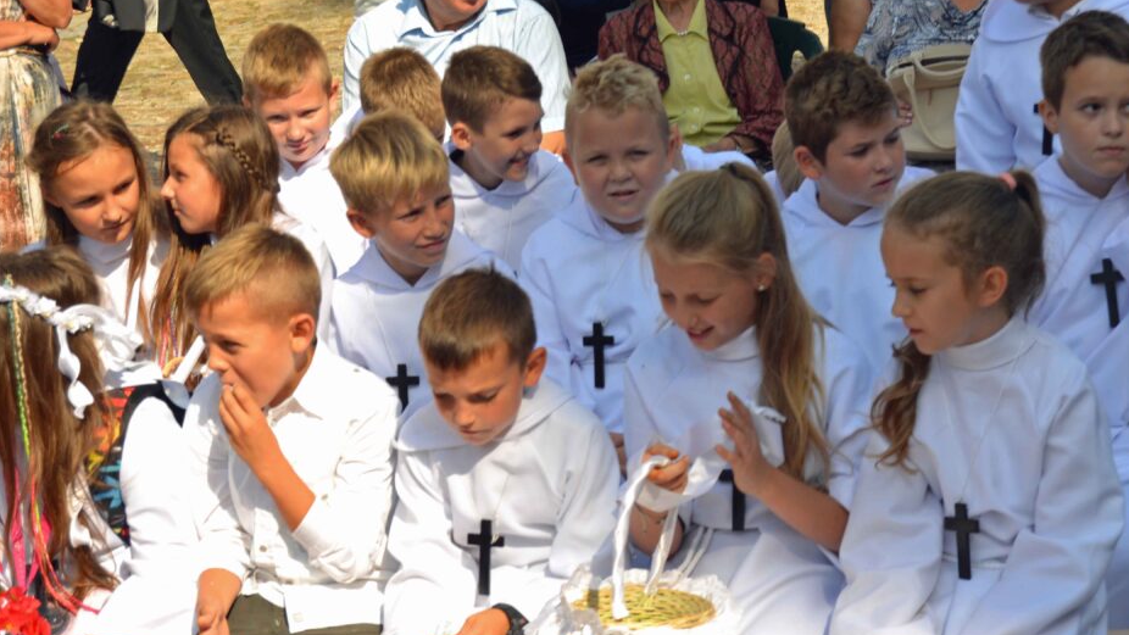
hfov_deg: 22.3
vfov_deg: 12.7
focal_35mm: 96
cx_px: 619
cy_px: 266
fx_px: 2861
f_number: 8
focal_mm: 55
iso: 100
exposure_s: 1/250
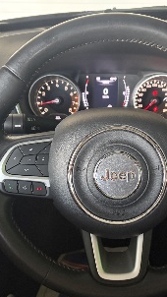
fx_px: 307
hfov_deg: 30.4
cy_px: 150
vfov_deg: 51.6
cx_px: 96
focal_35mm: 39
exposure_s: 1/44
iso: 500
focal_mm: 5.96
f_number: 1.6
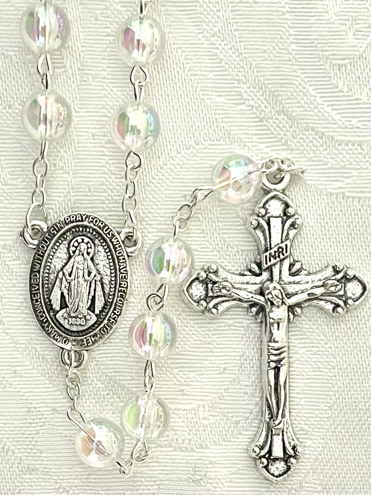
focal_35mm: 26
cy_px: 248
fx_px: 371
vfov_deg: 67.3
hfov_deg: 53.1
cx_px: 186
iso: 250
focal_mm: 4.2
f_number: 1.6
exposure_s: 1/60
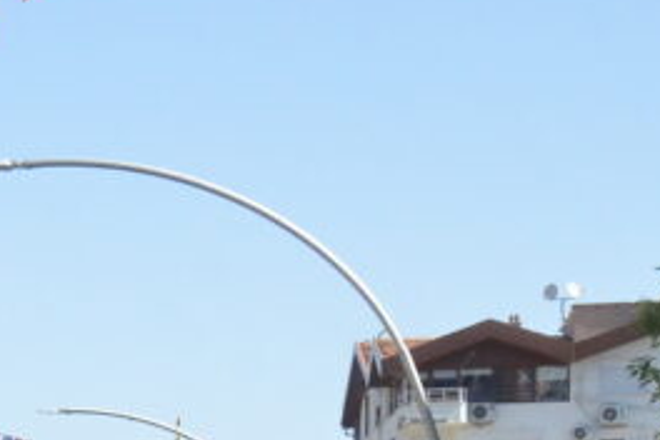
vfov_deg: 7.5
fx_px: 3190
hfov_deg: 11.1
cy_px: 922
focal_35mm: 174
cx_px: -465
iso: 1250
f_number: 7.1
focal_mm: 24
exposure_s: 1/1000
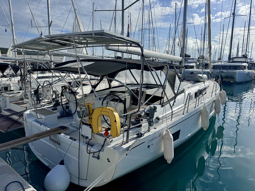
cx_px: 128
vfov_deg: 56.8
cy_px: 96
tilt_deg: -9.5
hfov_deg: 71.6
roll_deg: -0.4
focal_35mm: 24
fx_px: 177
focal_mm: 6.76
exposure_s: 1/10417
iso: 80
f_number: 1.78
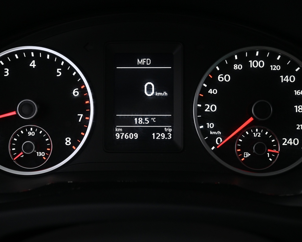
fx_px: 333
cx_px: 143
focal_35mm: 37
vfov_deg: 39.8
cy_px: 123
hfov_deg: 48.7
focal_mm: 21.5
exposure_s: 1/30
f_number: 4
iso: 1250
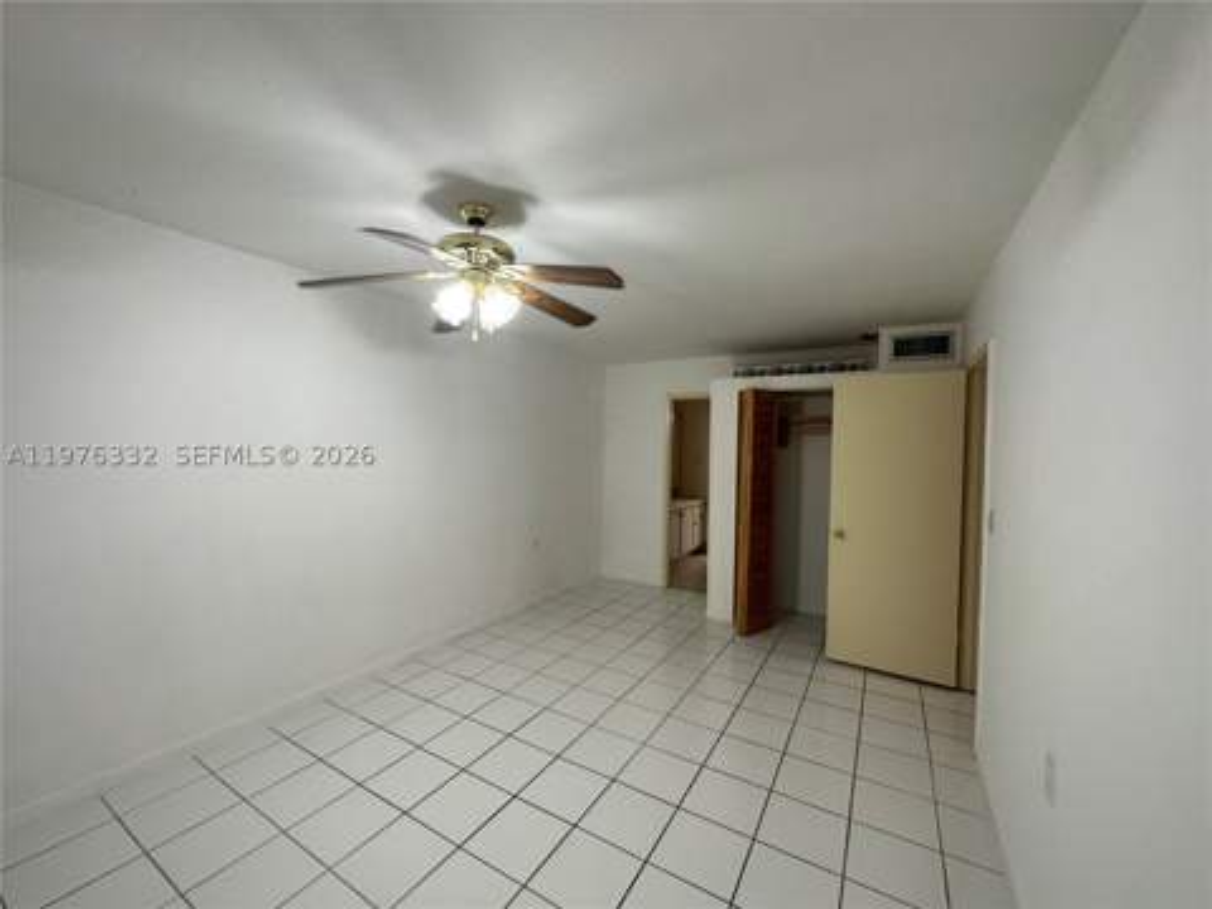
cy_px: 454
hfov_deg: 102.1
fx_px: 490
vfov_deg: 85.7
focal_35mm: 14
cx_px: 606
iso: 200
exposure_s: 1/120
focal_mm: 2.22
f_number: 2.2
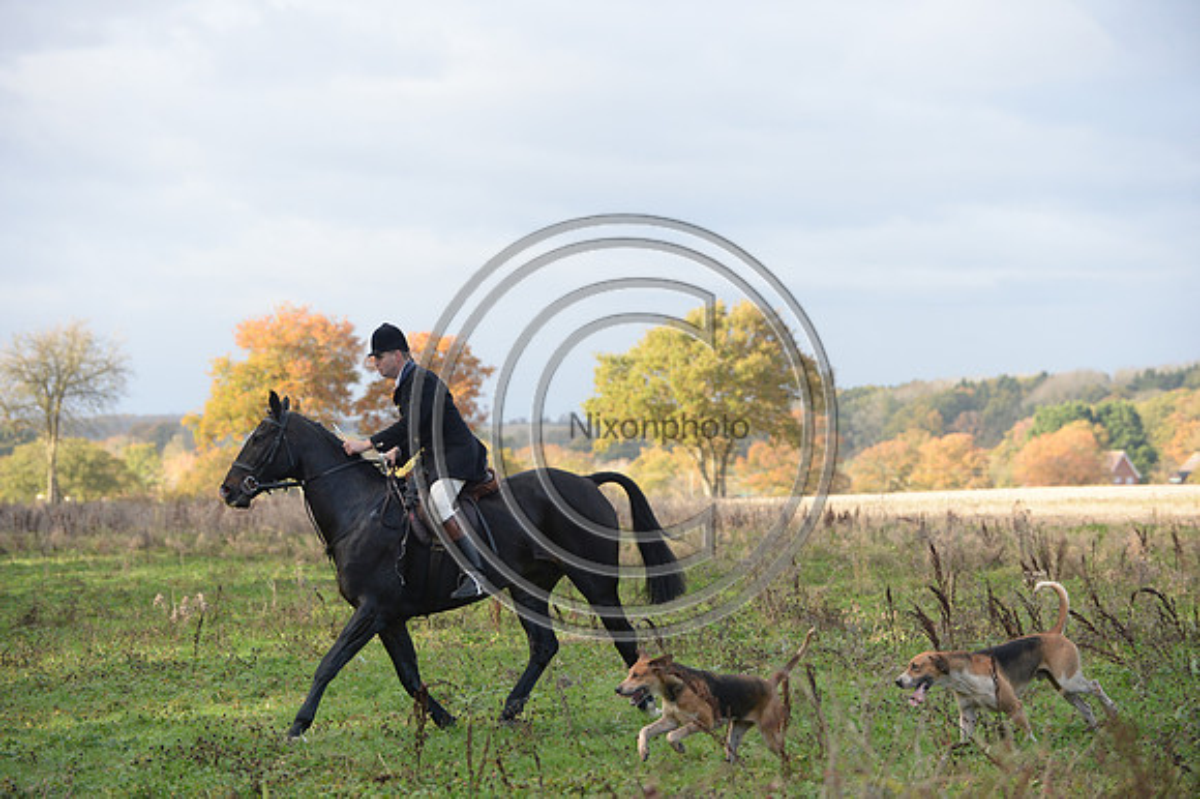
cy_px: 400
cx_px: 600
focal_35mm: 120
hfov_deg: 17.1
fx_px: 3998
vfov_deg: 11.4
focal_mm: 120
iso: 800
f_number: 3.5
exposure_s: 1/1000
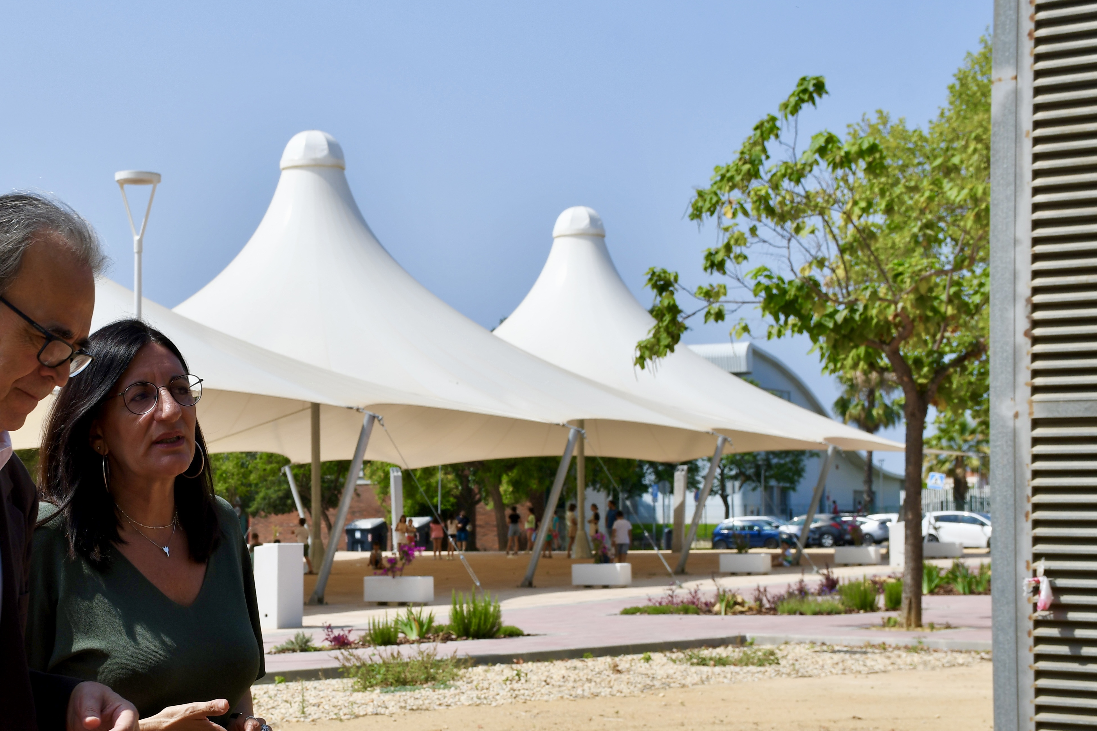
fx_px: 2255
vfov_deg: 18.4
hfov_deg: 27.1
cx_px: 319
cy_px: 423
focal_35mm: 74
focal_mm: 35
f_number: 9
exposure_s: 1/320
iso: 100
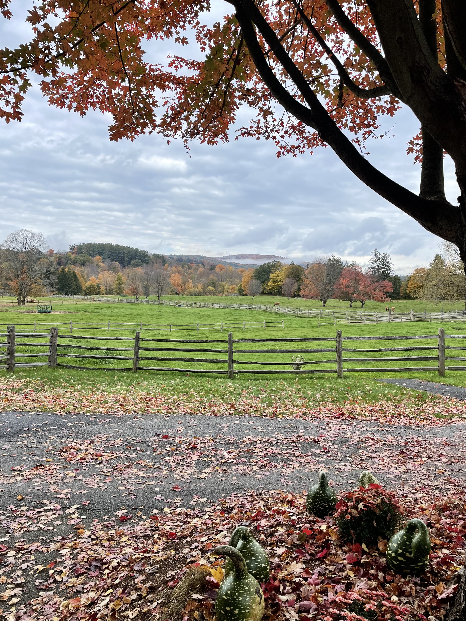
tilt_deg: -1.0
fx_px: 467
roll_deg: -0.7
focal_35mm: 26
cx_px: 233
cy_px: 310
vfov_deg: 67.3
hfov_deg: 53.1
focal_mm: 4.2
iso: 32
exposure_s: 1/2304
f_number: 1.6
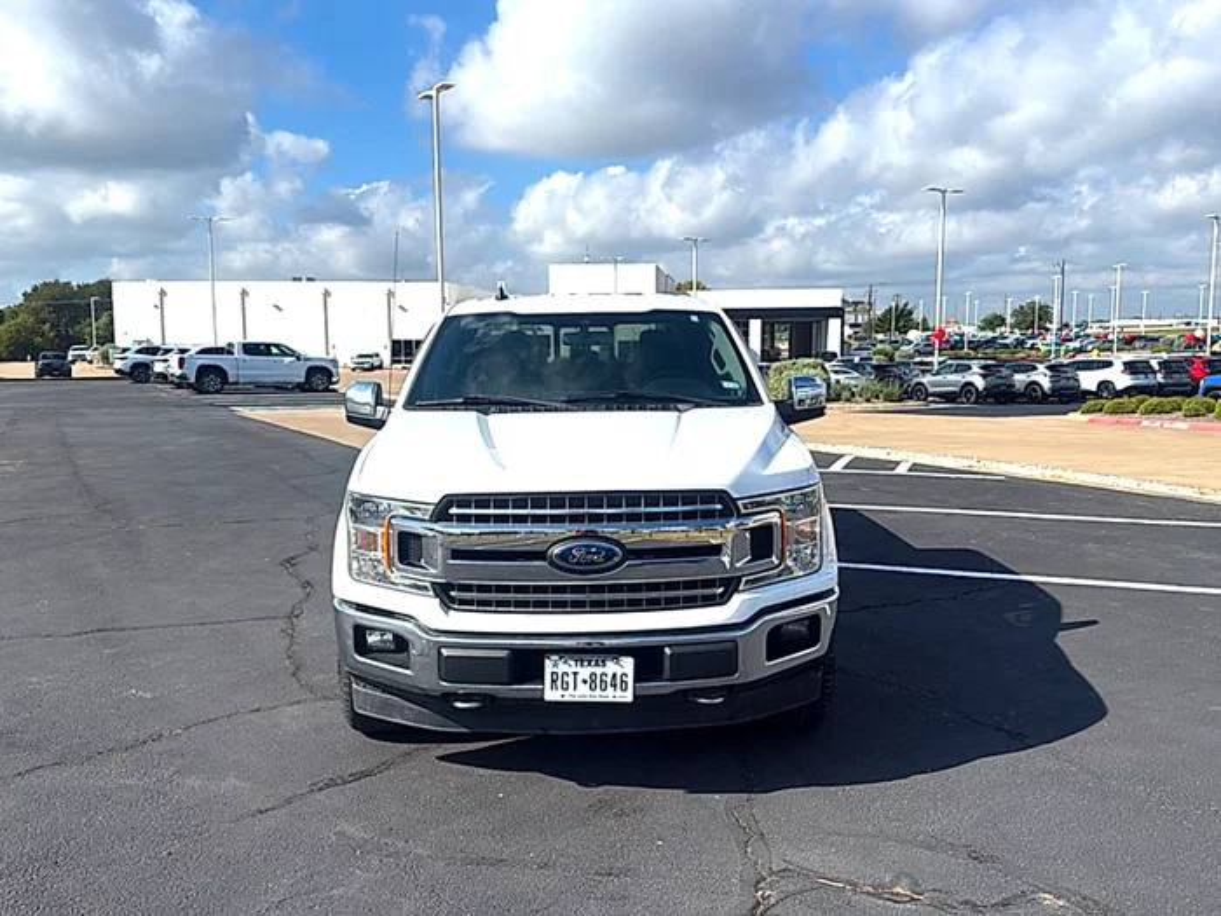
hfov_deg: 69.4
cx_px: 610
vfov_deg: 54.9
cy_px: 458
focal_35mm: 25
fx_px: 882
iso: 80
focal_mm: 6.76
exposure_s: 1/8130
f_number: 1.78
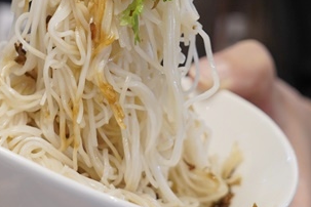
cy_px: 15
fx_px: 1348
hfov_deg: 13.1
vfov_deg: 8.8
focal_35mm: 156
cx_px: 108
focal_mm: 59
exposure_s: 1/40
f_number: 5
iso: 800
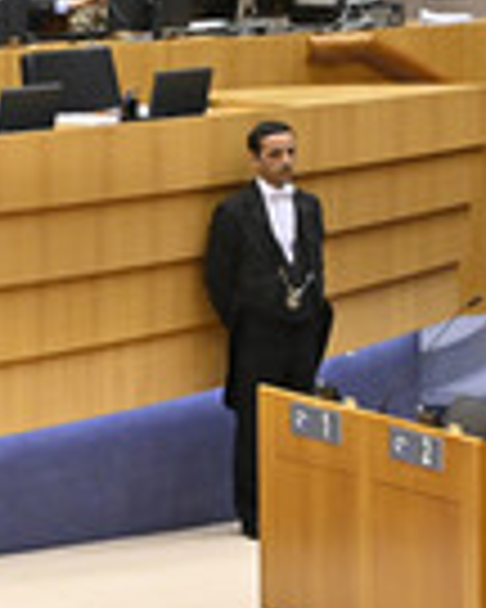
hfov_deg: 3.3
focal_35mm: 471
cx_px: -367
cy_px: 365
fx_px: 8468
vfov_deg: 4.1
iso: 4000
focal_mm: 150
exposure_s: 1/500
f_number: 5
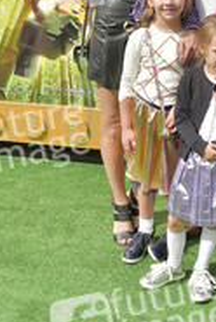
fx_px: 601
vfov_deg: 29.3
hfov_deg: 20.0
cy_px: 57
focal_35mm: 67
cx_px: 191
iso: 200
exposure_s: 1/320
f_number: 6.3
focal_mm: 31
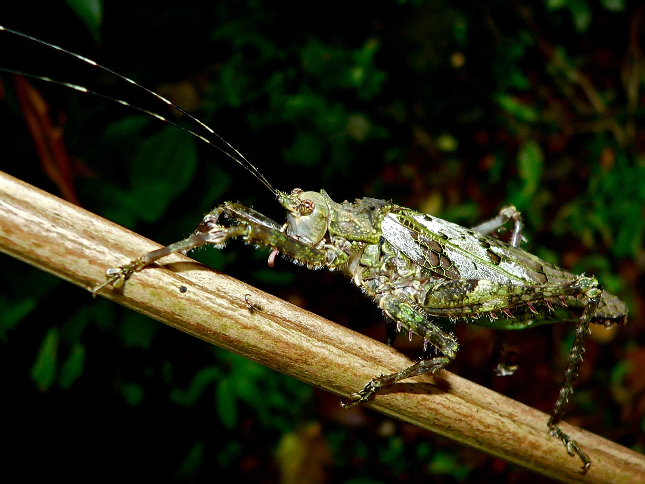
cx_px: 322
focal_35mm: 36
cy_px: 242
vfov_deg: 39.7
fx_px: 671
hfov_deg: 51.4
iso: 100
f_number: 2.8
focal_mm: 6
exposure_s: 1/125
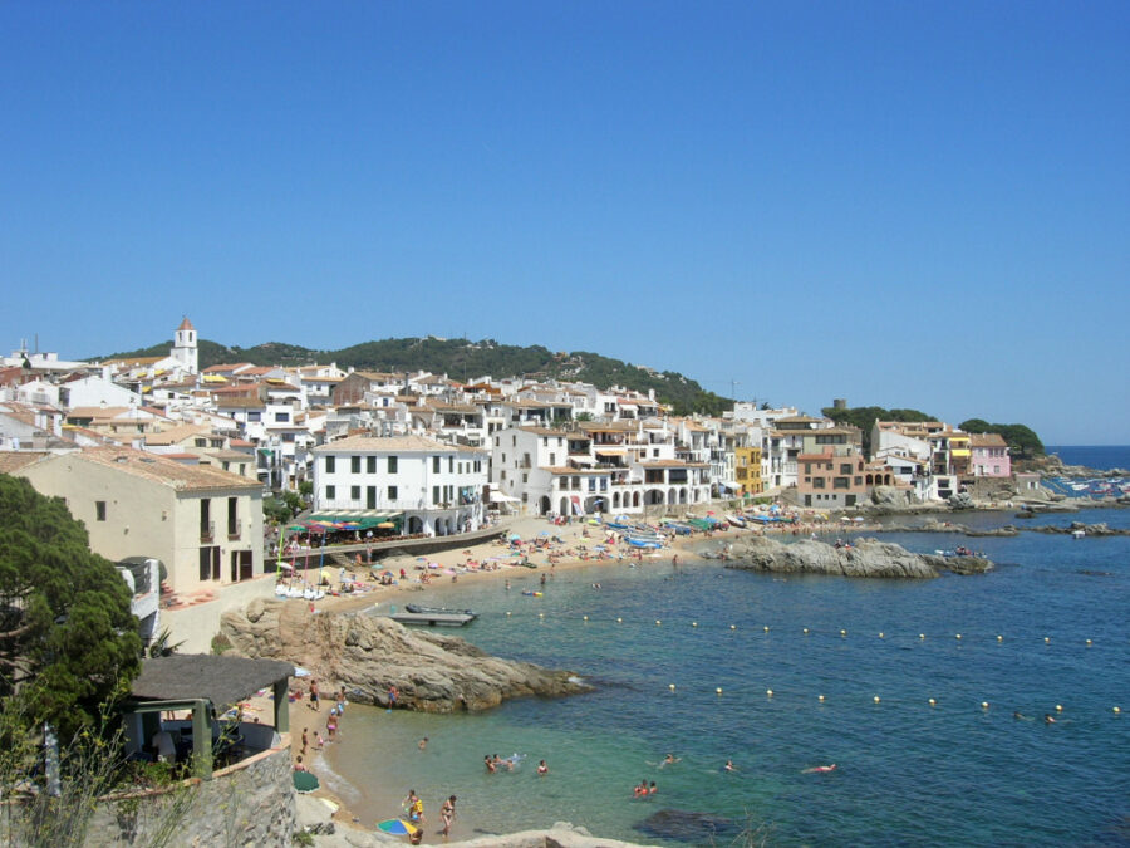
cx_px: 565
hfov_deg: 49.0
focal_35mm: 38
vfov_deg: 37.7
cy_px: 424
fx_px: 1240
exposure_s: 1/714
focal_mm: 7.8
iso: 64
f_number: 4.8
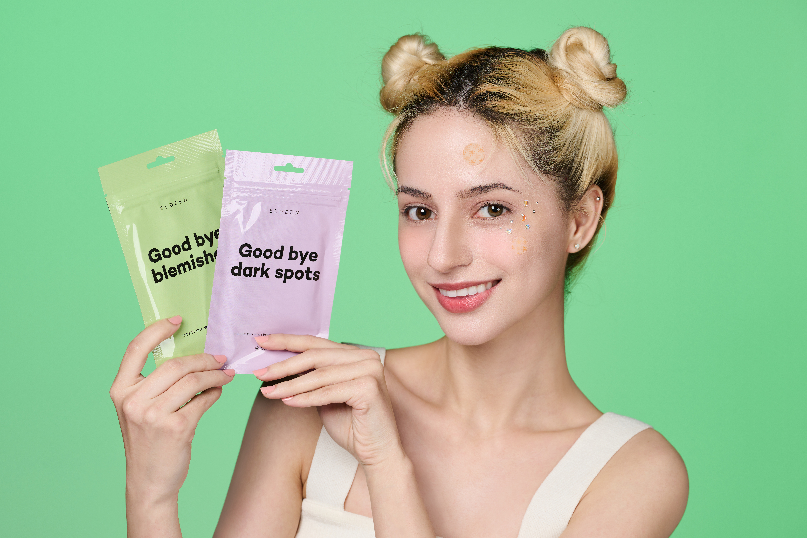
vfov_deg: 12.6
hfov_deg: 18.8
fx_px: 2443
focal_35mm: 109
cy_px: 270
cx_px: 392
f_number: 7.1
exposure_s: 1/125
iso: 160
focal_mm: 105
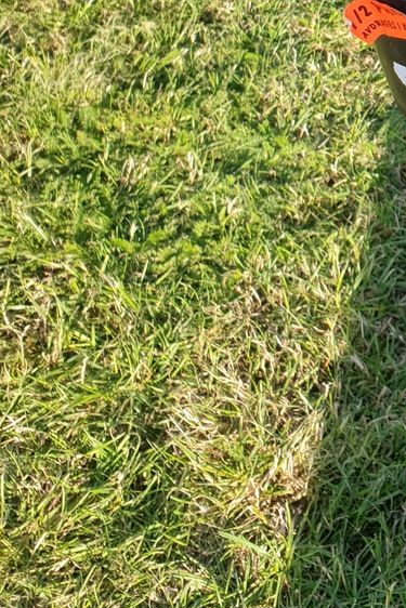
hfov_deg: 16.5
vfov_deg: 24.1
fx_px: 1302
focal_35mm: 77
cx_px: 563
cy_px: -105
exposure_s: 1/354
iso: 50
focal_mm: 4.3
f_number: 2.4
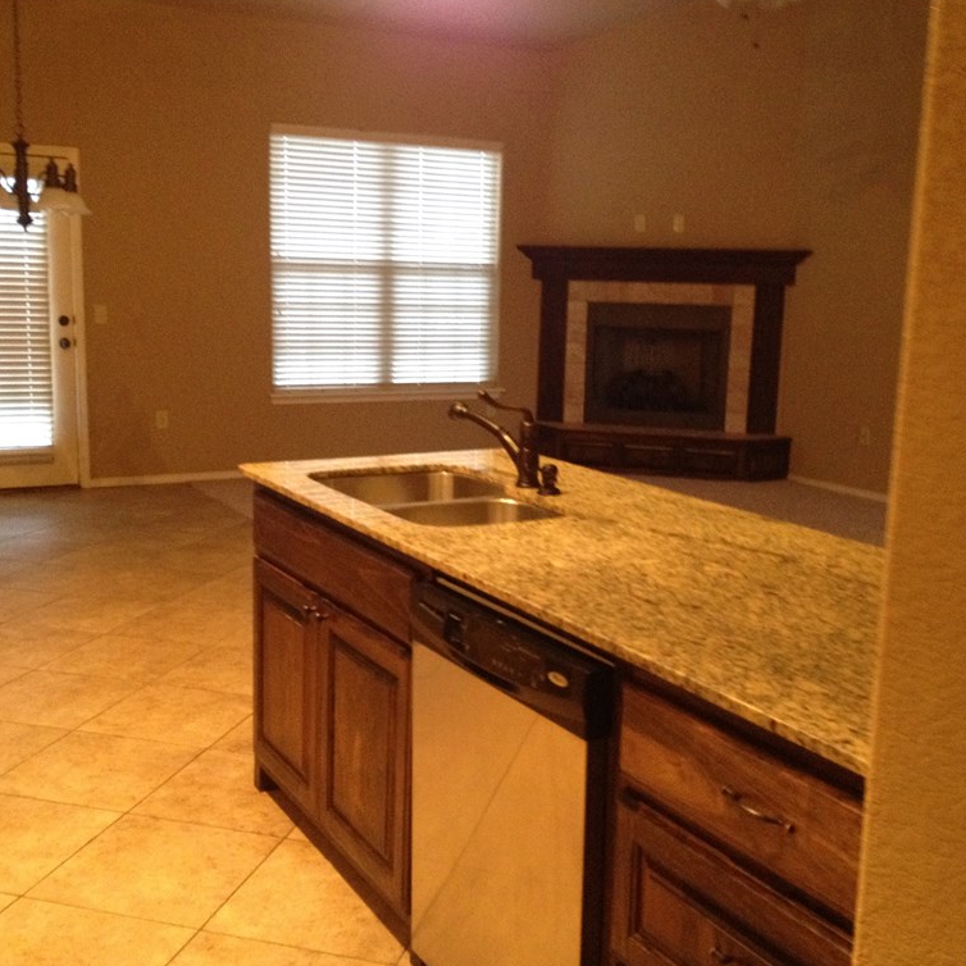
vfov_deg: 40.0
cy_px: 478
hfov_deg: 40.0
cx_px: 448
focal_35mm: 42
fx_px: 1326
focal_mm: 4.28
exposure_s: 1/15
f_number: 2.4
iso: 400
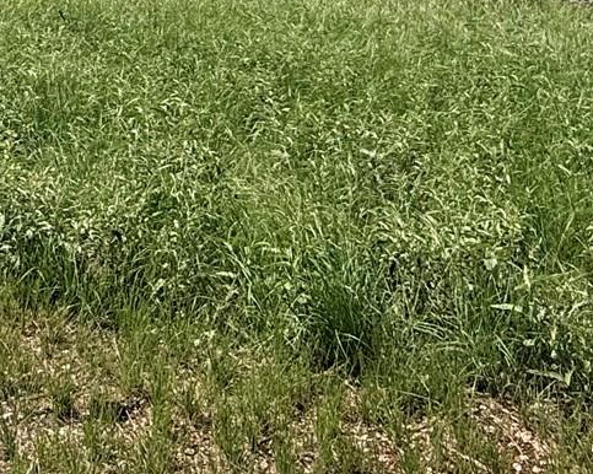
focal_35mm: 58
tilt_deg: +0.3
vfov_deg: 23.5
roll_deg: +0.2
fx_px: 1018
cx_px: 196
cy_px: -126
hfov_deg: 32.2
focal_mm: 2.22
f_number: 2.2
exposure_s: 1/4425
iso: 50
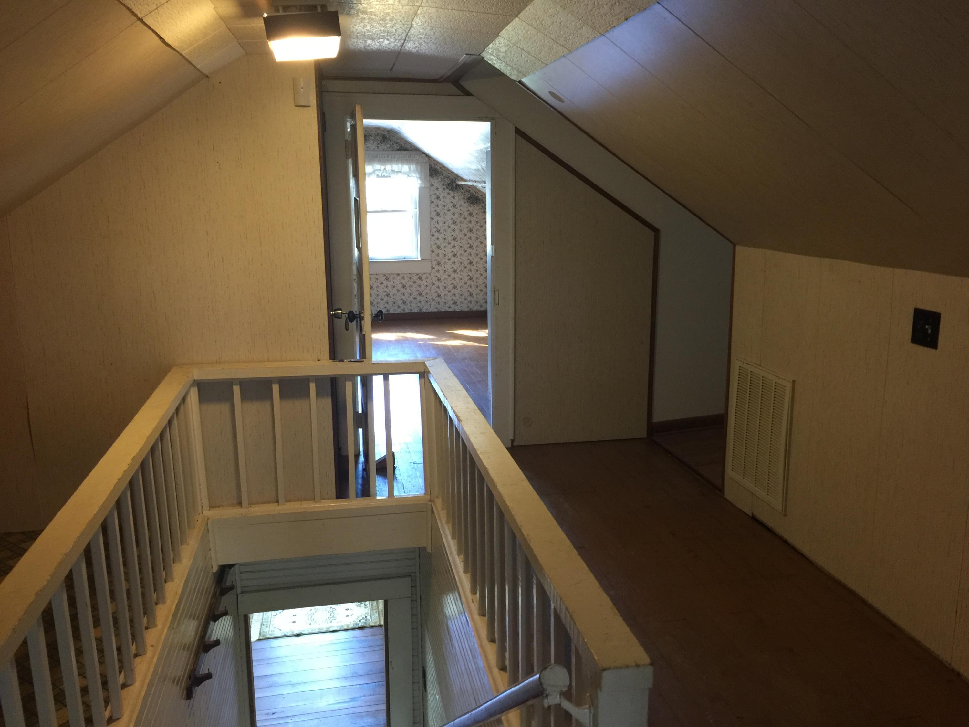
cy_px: 364
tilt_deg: -11.5
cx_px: 484
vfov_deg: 48.2
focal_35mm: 29
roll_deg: +1.1
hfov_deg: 61.7
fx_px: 812
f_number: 2.2
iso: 100
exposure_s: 1/10
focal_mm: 4.15
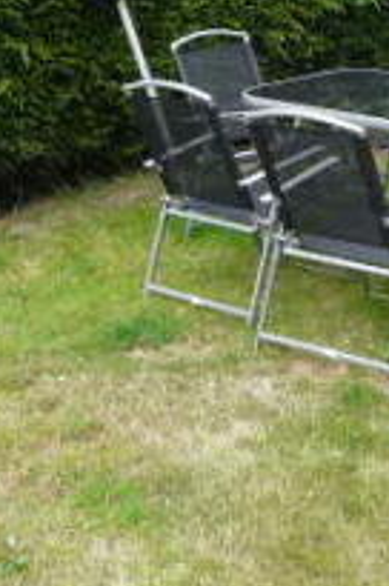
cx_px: 359
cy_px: 136
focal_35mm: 83
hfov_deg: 16.2
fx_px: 1350
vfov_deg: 24.2
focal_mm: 4.6
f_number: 4
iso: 100
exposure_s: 1/125
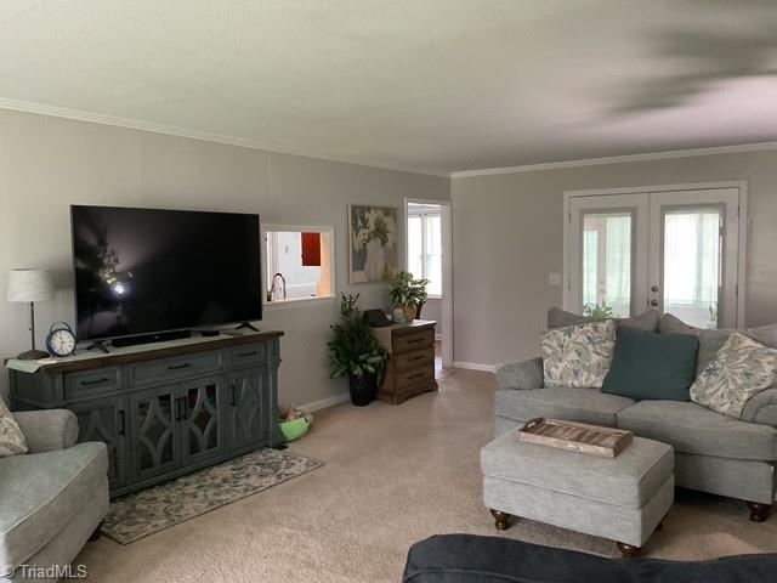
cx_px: 388
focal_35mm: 29
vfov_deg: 48.2
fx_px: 651
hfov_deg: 61.7
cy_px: 292
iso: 250
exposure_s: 1/40
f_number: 1.8
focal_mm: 3
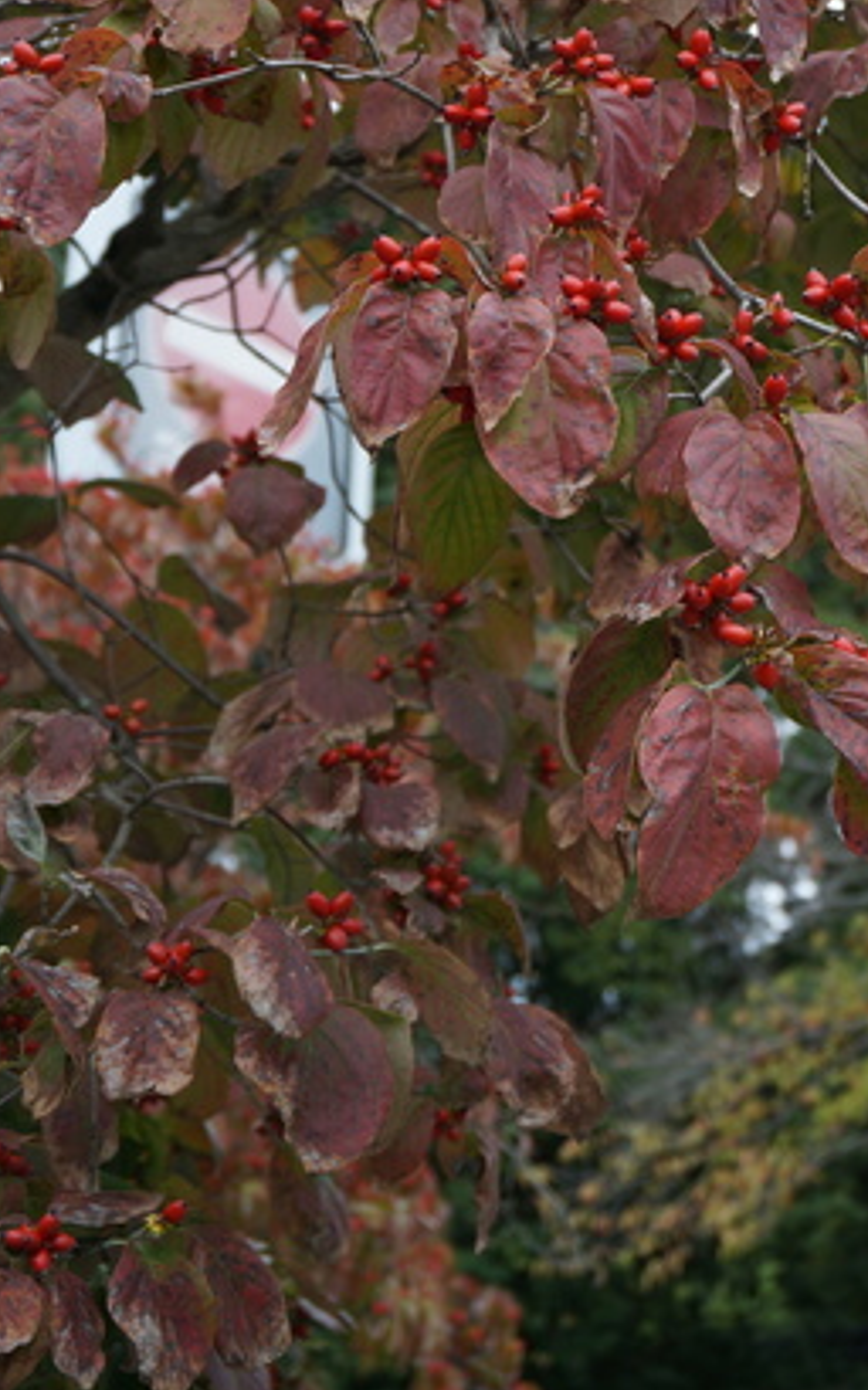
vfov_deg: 27.6
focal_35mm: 74
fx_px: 2793
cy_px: 383
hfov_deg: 17.6
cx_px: 656
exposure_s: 1/80
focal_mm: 33
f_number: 5.6
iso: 100
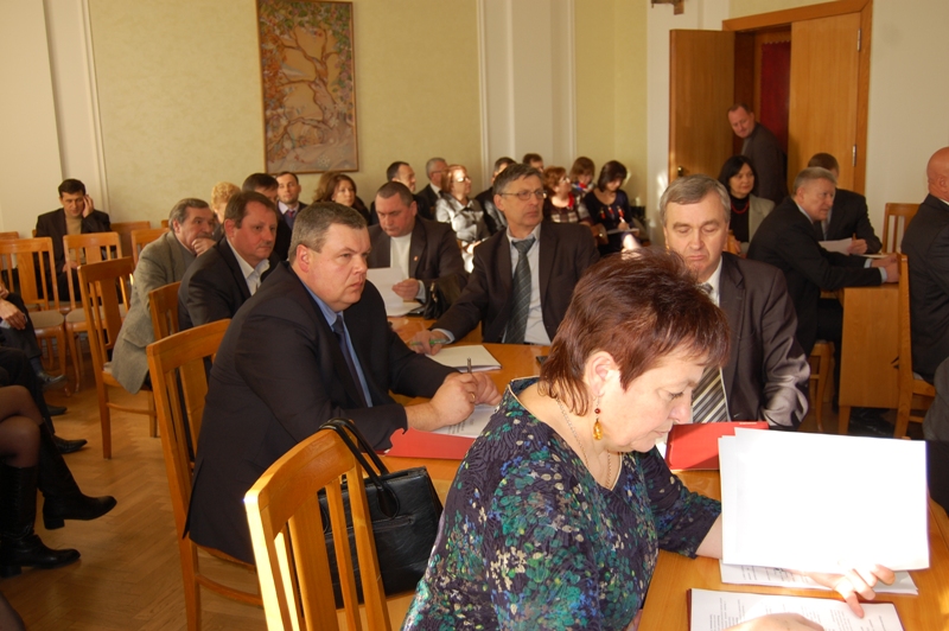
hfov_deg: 57.3
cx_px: 474
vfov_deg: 39.9
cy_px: 316
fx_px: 869
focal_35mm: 33
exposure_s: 1/60
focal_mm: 22
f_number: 3.8
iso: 200
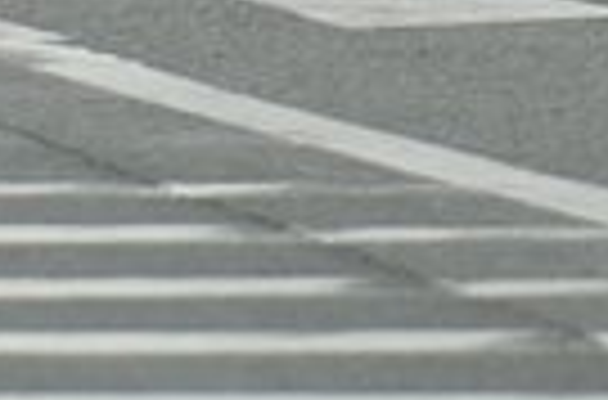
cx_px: -315
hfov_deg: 1.0
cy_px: -674
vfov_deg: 0.6
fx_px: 36420
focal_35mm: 2164
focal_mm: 190
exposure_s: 1/320
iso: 220
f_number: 2.8
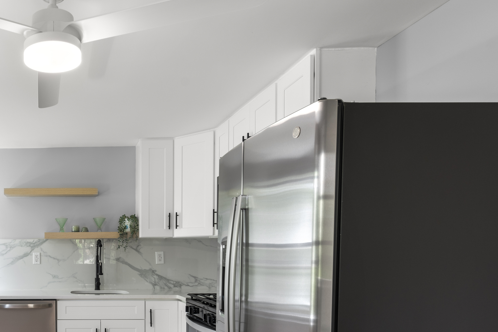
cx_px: 49
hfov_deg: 52.8
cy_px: 263
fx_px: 429
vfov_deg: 40.7
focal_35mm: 31
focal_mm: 16
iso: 200
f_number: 9
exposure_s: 1/1.25
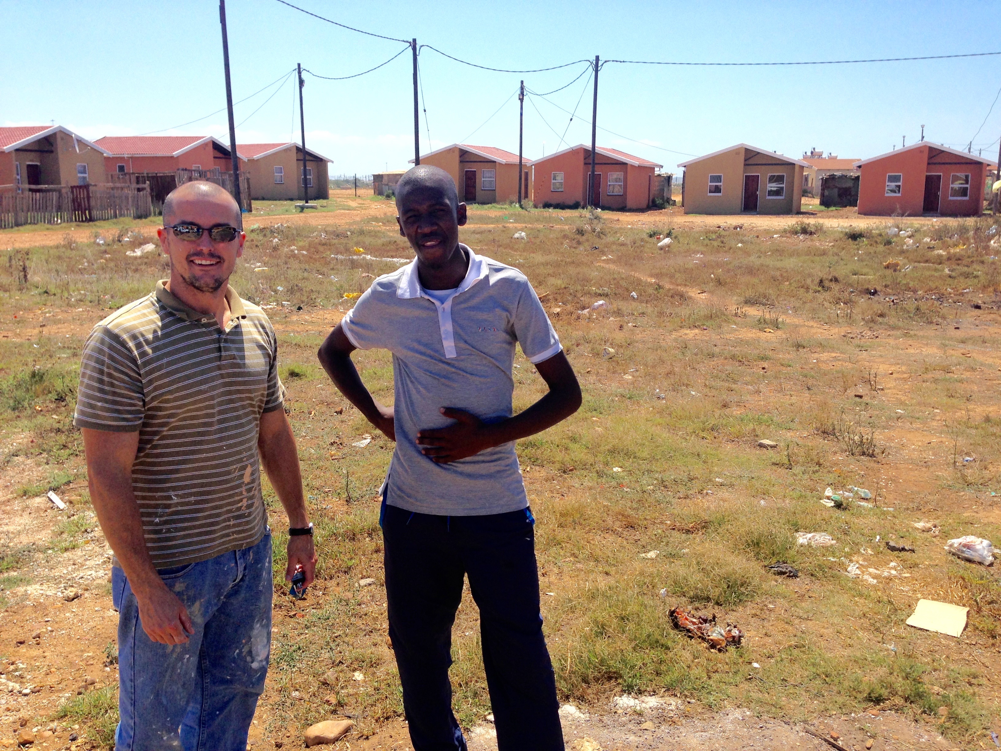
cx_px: 500
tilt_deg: -9.0
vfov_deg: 42.9
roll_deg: -0.3
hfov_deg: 55.4
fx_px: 954
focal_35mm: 33
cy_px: 376
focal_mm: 4.12
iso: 50
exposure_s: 1/1748
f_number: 2.4
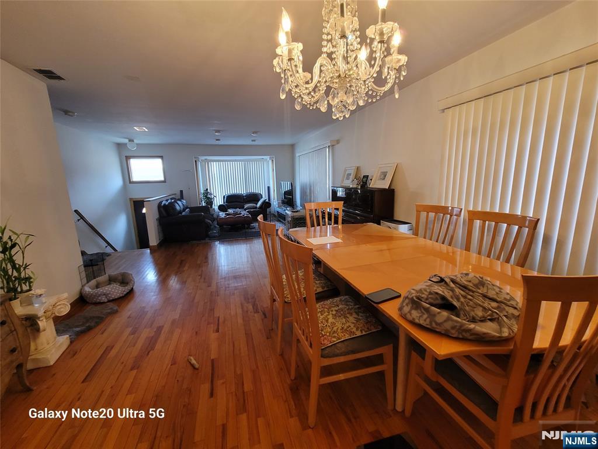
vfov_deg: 89.9
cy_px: 224
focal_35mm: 13
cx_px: 299
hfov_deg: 106.2
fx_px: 225
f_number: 2.2
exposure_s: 1/60
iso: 250
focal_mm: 2.2
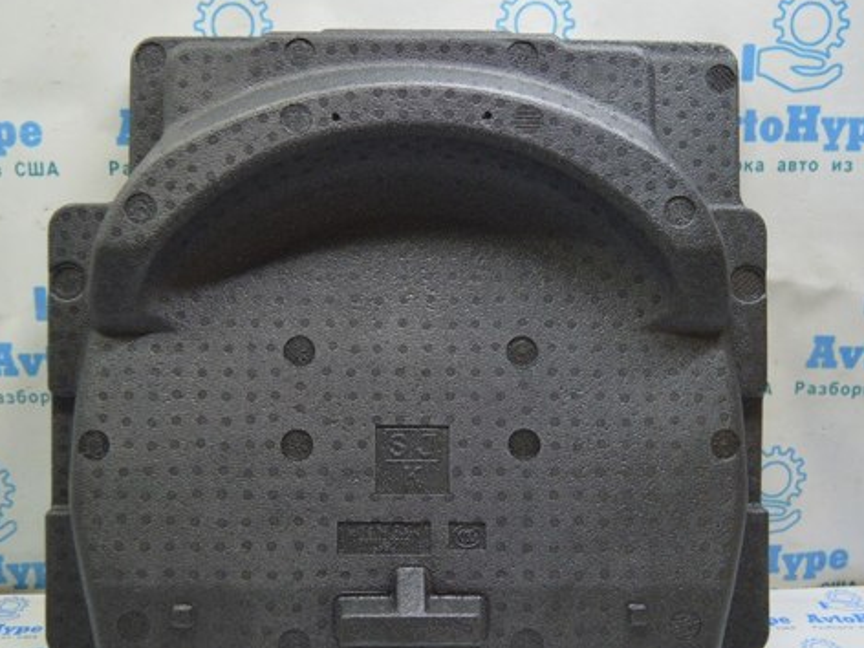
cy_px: 363
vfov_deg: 33.6
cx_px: 397
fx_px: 1073
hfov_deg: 43.8
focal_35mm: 43
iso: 400
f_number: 3.8
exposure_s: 1/40
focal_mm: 22
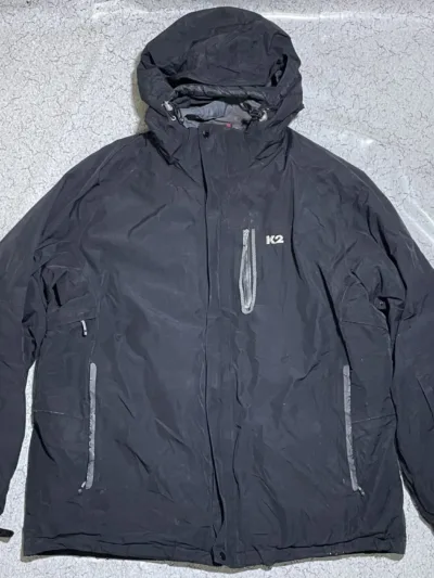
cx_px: 217
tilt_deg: -61.5
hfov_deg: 53.1
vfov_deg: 67.3
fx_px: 434
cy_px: 289
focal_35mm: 26
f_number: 1.6
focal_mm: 4.2
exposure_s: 1/50
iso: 125
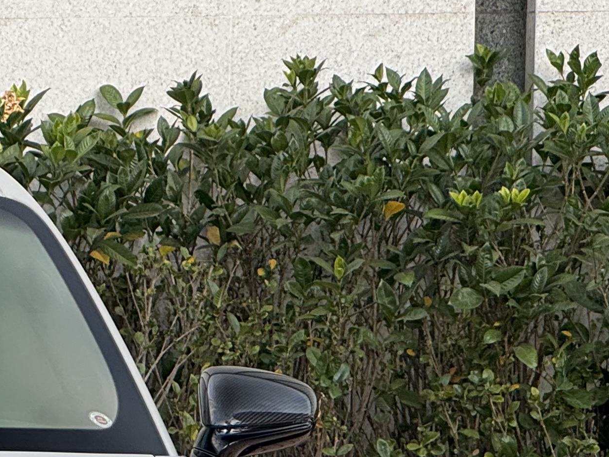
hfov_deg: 7.8
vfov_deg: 5.9
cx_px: -340
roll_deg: +0.3
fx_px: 4397
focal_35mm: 250
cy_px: 697
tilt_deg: -6.2
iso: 25
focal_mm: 9
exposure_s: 1/99
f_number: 2.8
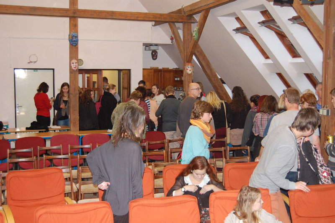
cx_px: 168
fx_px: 391
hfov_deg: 46.4
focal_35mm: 42
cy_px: 112
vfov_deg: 31.8
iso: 640
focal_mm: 28
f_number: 4.2
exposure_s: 1/60
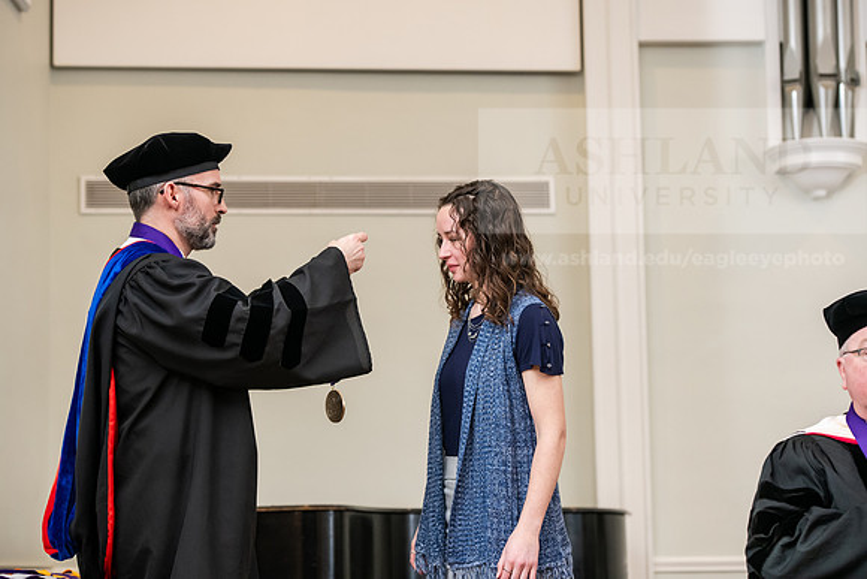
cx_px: 434
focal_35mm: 95
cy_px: 290
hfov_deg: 21.5
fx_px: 2288
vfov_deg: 14.4
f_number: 4.5
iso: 1600
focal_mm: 95
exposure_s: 1/200
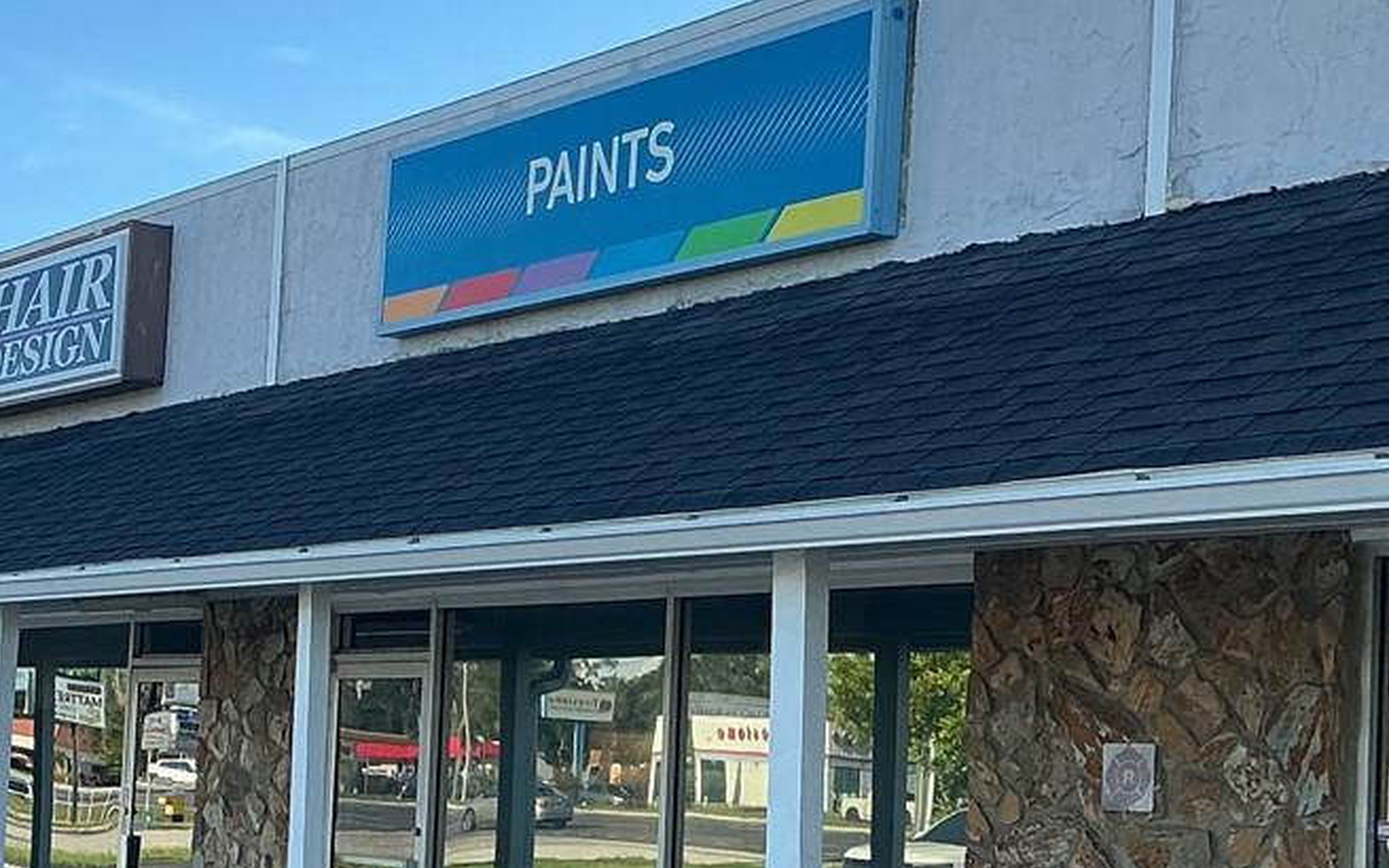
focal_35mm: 75
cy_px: 610
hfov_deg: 27.0
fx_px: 2839
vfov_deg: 17.3
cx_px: 305
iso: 25
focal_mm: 3
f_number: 1.8
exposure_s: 1/898
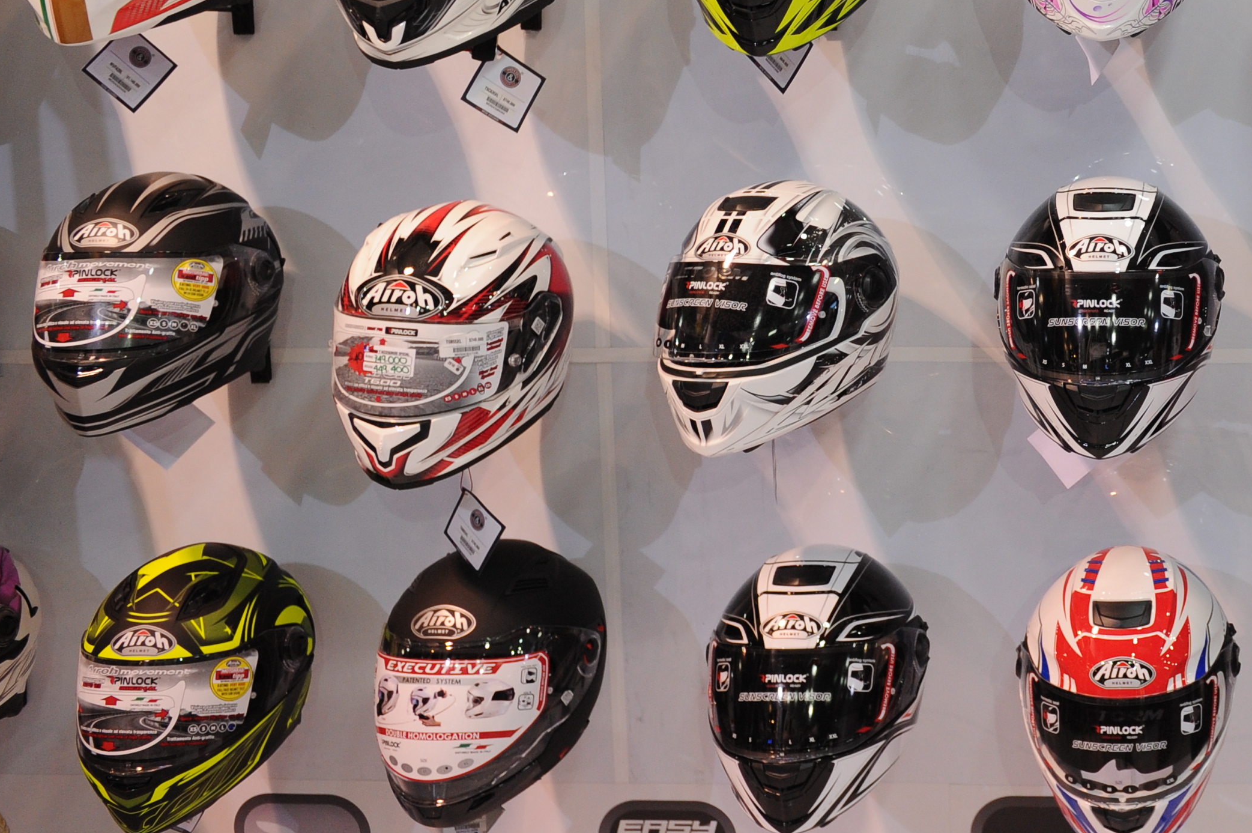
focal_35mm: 49
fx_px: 1703
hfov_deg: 37.0
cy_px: 166
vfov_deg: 27.0
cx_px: 1194
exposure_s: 1/250
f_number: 3.5
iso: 1600
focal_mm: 24
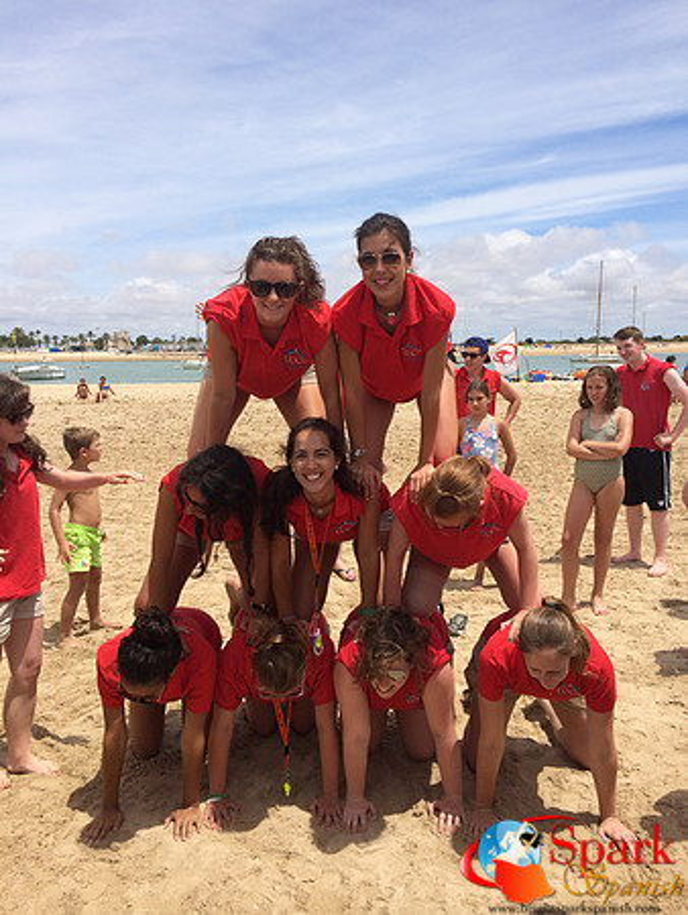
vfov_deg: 59.9
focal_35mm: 30
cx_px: 344
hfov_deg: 46.8
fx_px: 794
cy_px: 458
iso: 40
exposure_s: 1/2564
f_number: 2.2
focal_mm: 4.12
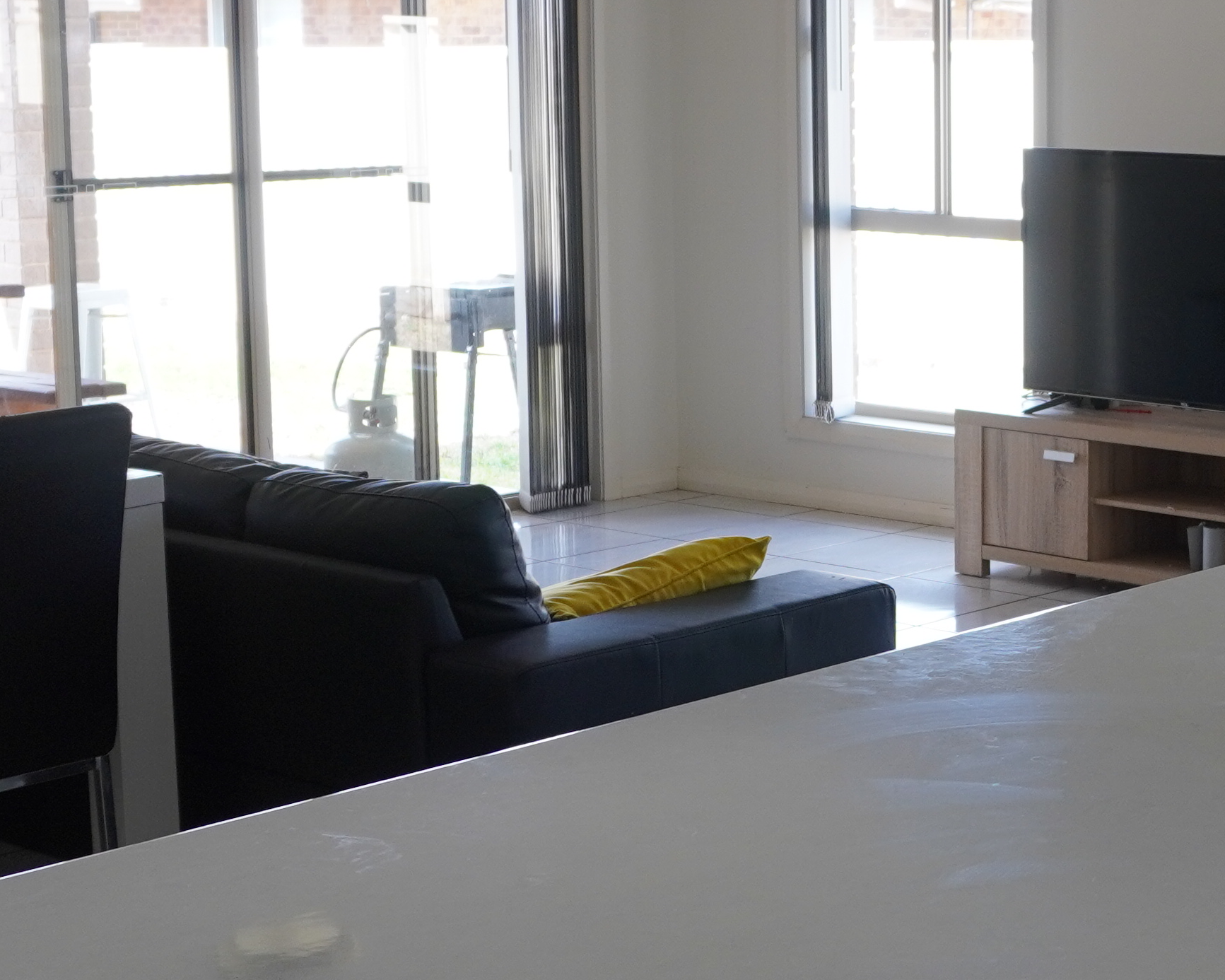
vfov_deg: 19.7
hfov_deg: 23.5
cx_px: 1189
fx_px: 2828
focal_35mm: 78
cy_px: 440
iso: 320
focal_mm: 16
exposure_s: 1/160
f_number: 4
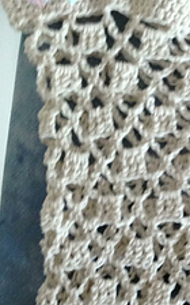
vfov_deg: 20.6
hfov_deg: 12.7
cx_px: 248
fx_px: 828
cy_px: 236
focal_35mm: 100
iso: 160
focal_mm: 4.13
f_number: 2.4
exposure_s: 1/20
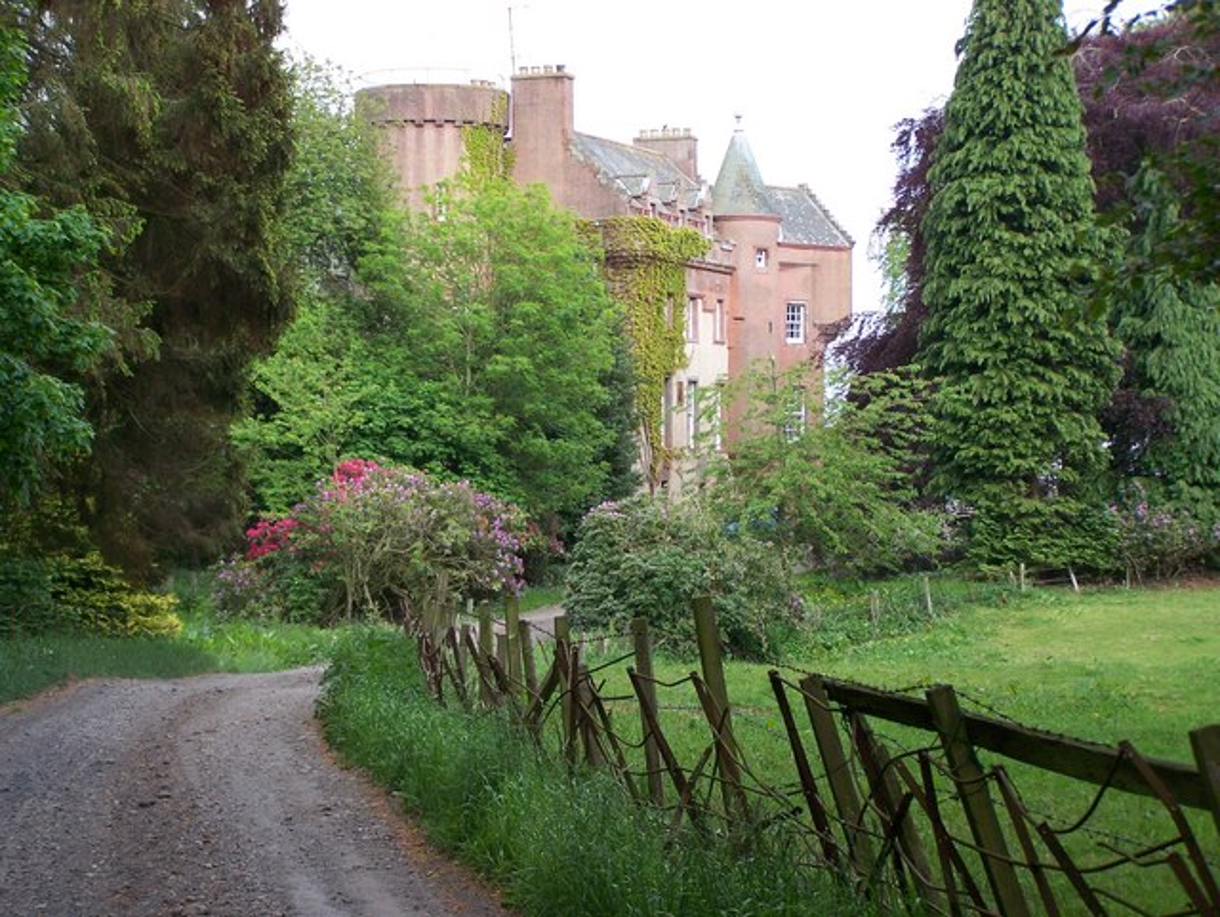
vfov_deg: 18.0
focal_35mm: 82
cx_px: 610
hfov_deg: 23.8
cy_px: 458
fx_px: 2892
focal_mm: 13.7
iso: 80
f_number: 3.2
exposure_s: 1/200
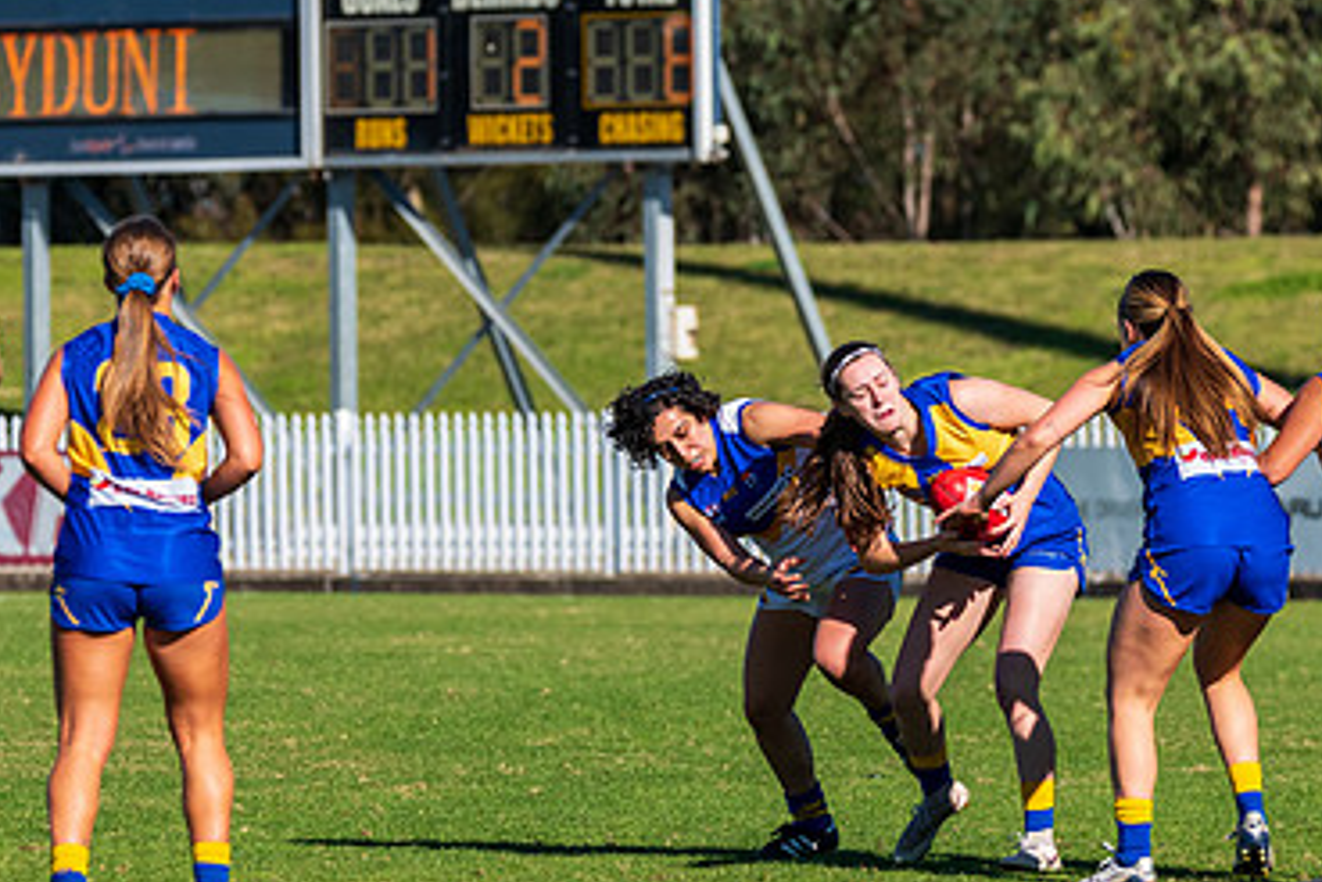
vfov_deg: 2.7
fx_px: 18800
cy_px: 636
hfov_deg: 4.0
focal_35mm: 512
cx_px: 598
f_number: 8
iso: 800
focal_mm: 320
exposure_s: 1/2000
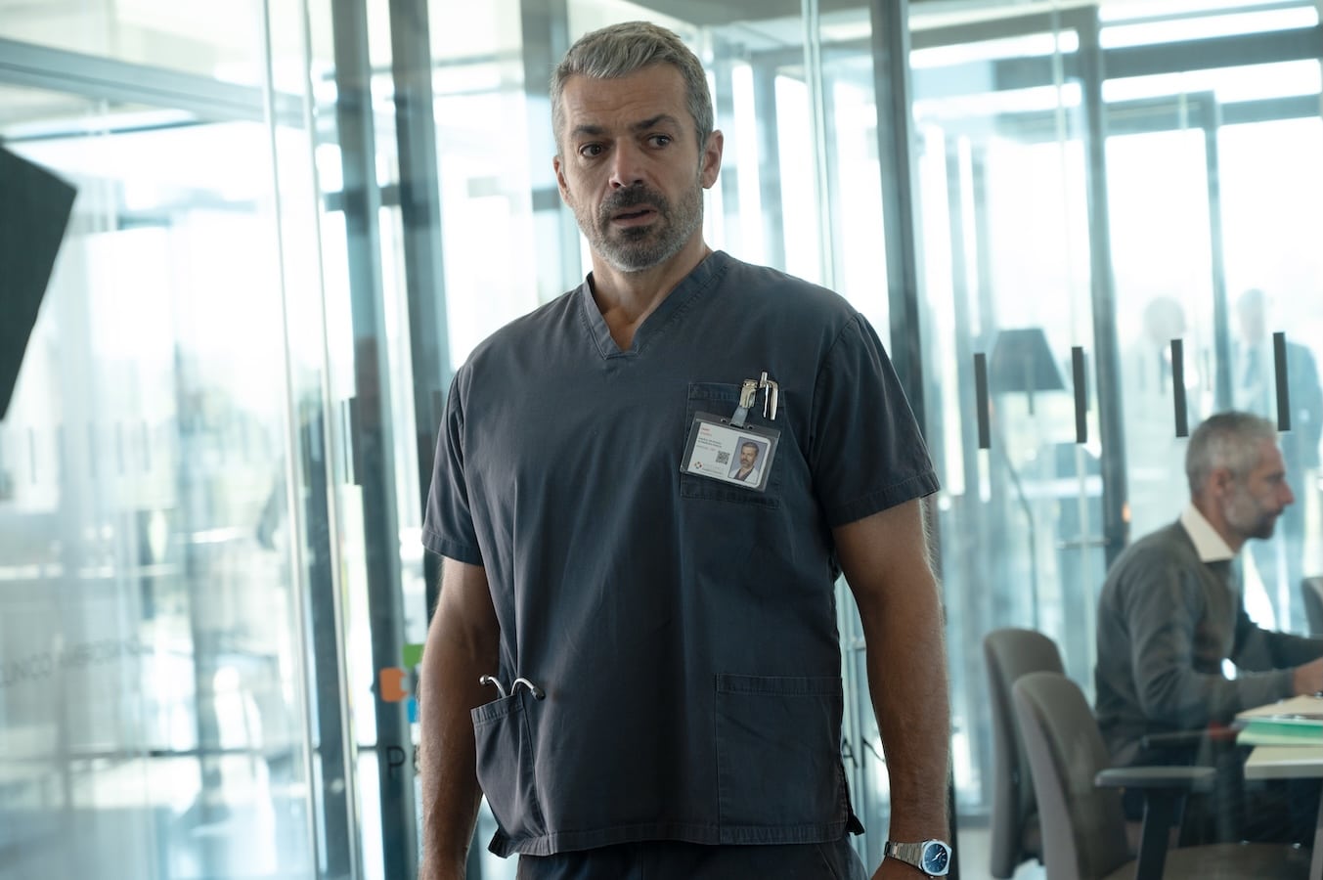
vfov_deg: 19.4
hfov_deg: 28.9
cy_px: 440
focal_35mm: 70
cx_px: 662
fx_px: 2571
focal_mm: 70
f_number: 4
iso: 1000
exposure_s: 1/200
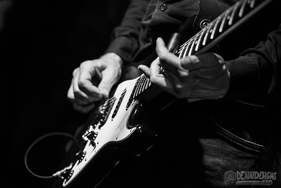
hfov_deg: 16.1
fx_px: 996
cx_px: 134
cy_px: 88
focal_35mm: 128
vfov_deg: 10.8
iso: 3200
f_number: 3.2
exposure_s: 1/125
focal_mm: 116
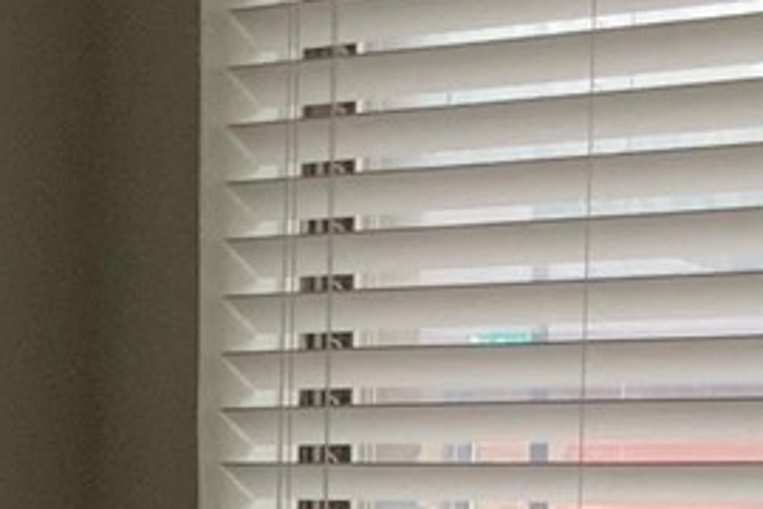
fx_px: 4853
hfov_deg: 9.0
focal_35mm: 229
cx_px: 195
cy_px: 1459
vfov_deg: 5.7
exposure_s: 1/60
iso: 80
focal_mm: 3
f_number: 1.8
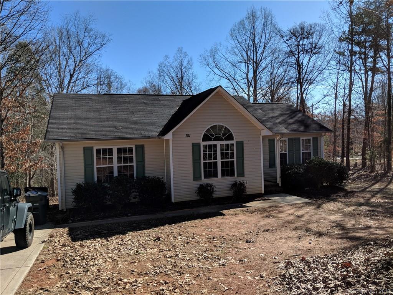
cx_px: 196
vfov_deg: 51.4
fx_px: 307
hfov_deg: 65.3
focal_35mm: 27
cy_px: 148
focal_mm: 4.44
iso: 65
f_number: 1.8
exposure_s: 1/3906
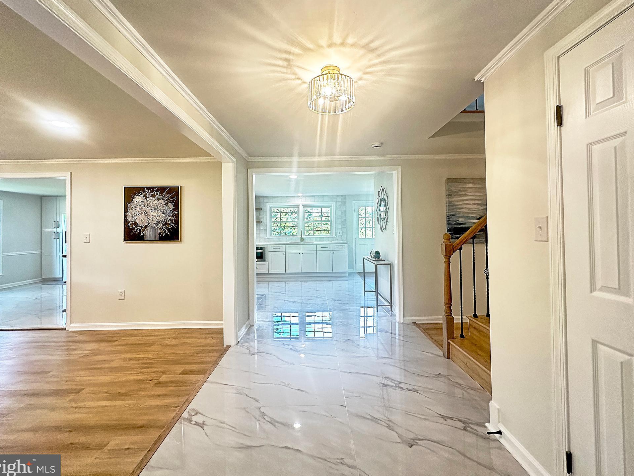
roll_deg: +0.8
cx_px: 317
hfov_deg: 98.2
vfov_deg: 81.7
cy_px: 227
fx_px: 275
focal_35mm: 15
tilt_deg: +1.0
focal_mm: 2.2
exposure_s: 1/60
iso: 160
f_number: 2.2
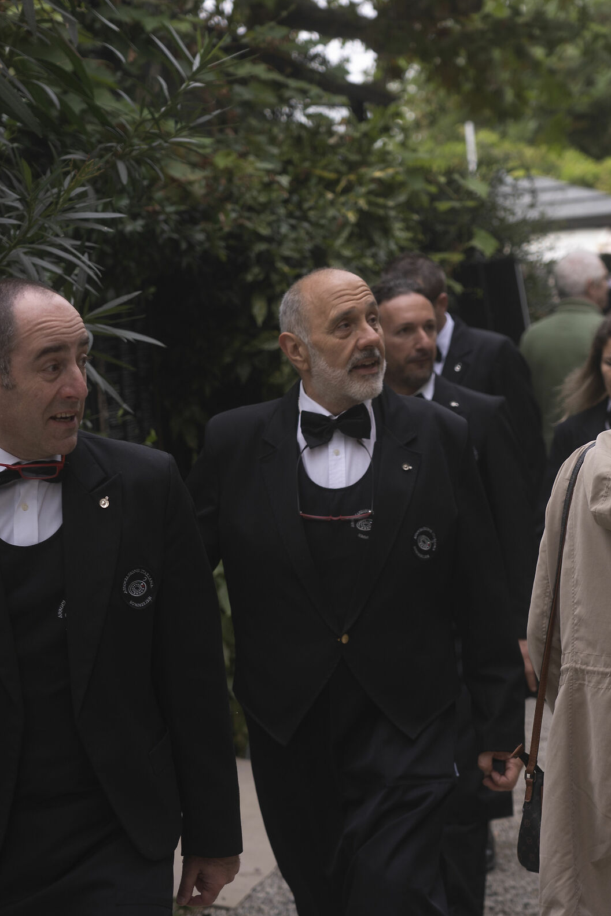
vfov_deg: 19.8
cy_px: 459
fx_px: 2622
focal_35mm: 103
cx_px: 365
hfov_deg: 13.3
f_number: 4
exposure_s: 1/160
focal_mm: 68
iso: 100
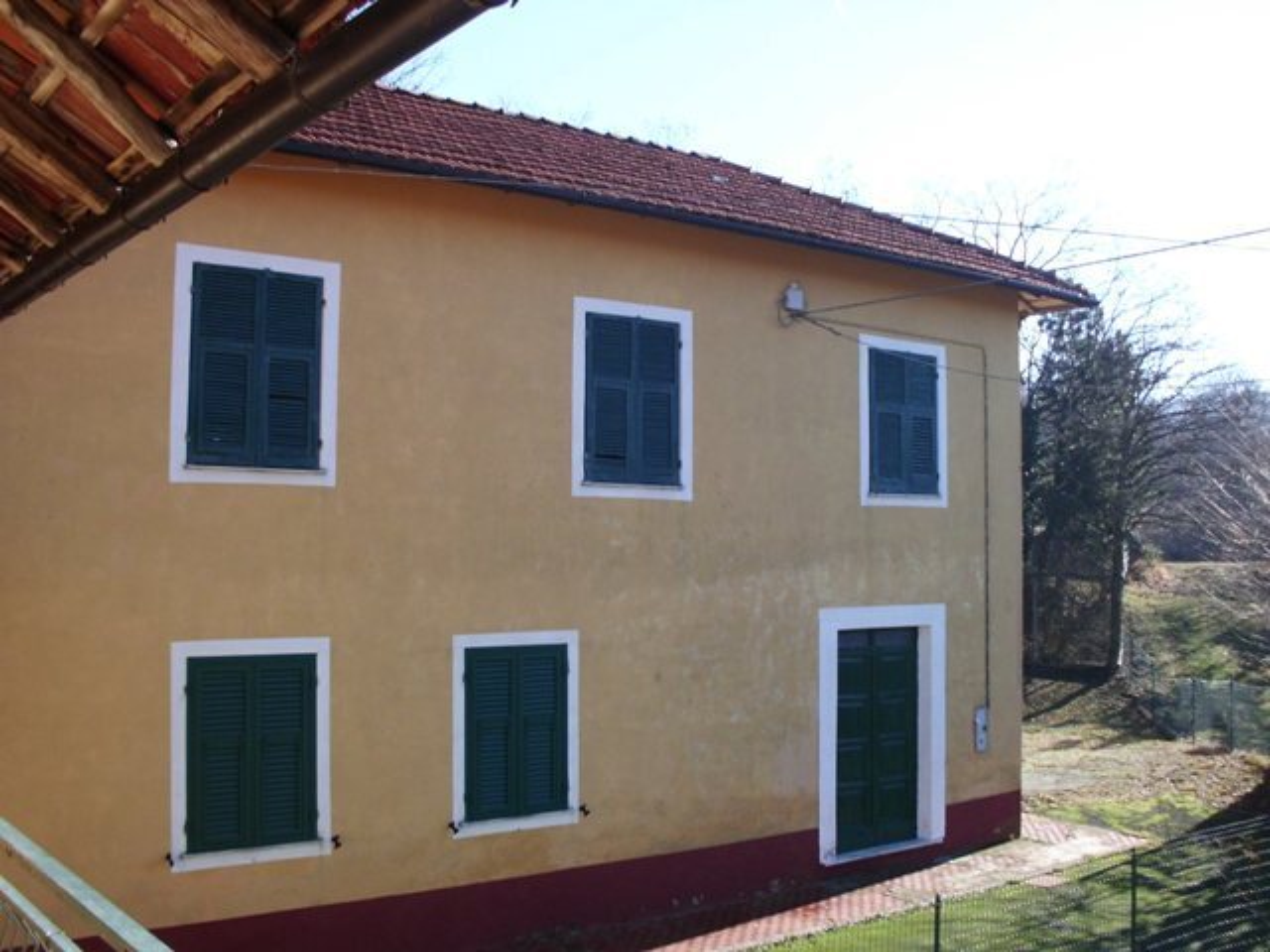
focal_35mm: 36
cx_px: 635
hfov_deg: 51.4
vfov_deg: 39.7
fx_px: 1321
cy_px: 476
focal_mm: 6.3
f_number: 7.3
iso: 100
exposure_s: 1/125
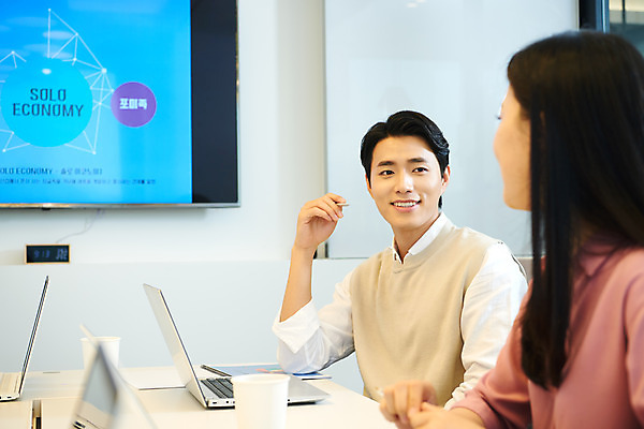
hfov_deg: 36.2
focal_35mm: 55
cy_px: 214
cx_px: 322
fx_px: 984
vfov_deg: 24.6
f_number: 4.5
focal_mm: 55
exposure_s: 1/80
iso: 250
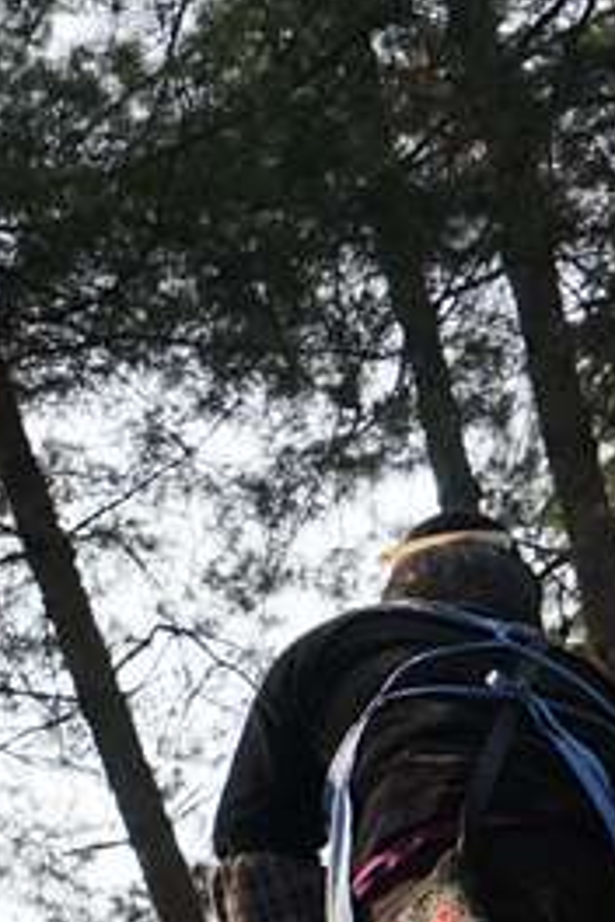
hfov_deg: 8.0
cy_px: 1041
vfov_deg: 12.1
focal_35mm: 167
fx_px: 4279
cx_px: -360
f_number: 8
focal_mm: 33
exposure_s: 1/100
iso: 100
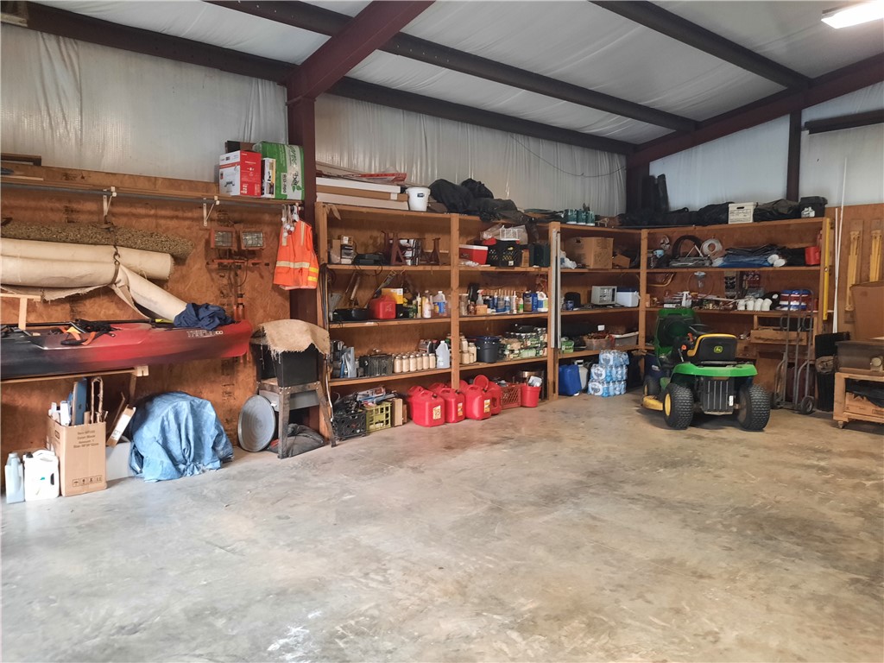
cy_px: 332
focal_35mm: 25
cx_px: 442
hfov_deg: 69.4
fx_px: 638
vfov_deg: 54.9
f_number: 2
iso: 320
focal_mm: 4.6
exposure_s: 1/60
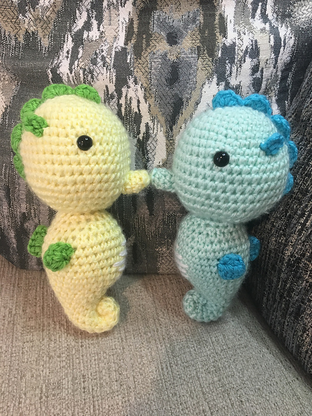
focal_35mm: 29
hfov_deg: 48.2
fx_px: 349
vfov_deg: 61.7
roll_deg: +3.6
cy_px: 208
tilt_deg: -44.2
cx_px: 156
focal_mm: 4.15
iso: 80
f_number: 2.2
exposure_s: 1/30
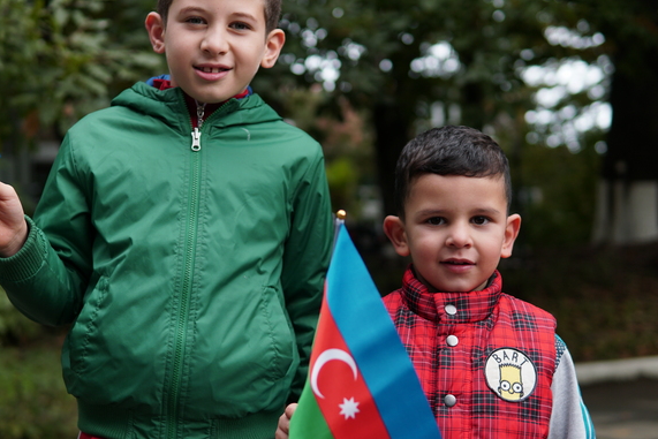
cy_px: 221
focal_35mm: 63
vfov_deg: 21.6
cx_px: 280
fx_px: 1152
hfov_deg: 31.8
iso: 100
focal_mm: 30
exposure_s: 1/640
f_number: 2
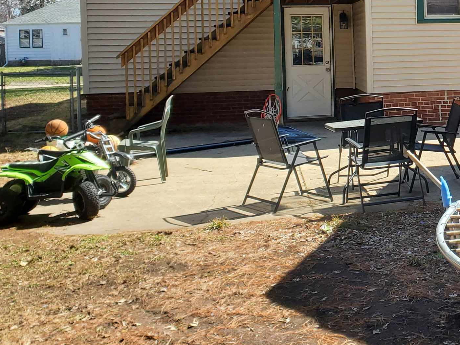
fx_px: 758
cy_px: 65
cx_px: 465
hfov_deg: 31.2
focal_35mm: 57
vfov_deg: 25.2
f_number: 2.4
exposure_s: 1/968
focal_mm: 4.3
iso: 50
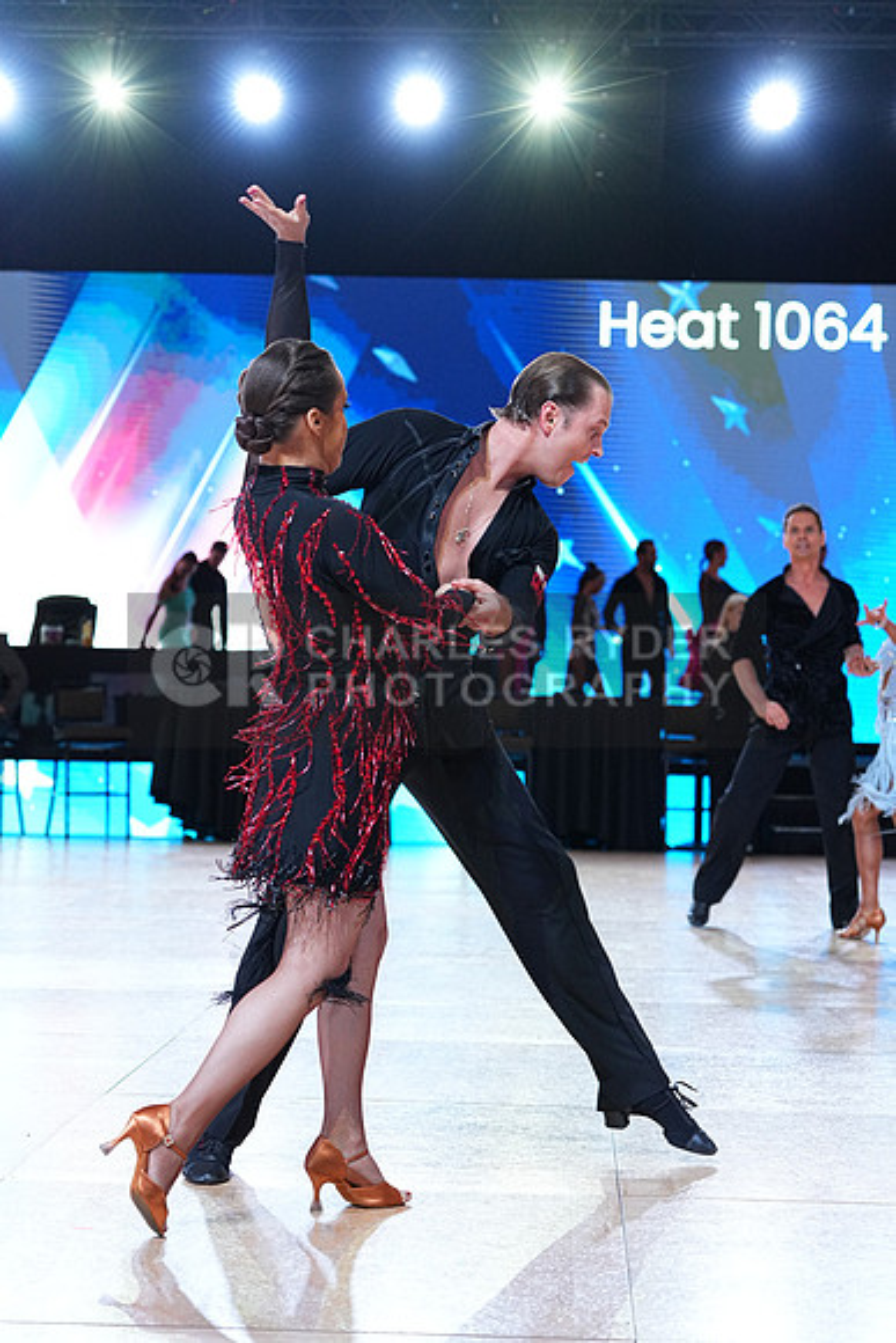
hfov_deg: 19.5
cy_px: 672
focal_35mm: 70
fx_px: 2612
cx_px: 448
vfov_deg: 28.8
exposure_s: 1/500
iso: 1600
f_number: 4
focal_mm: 70
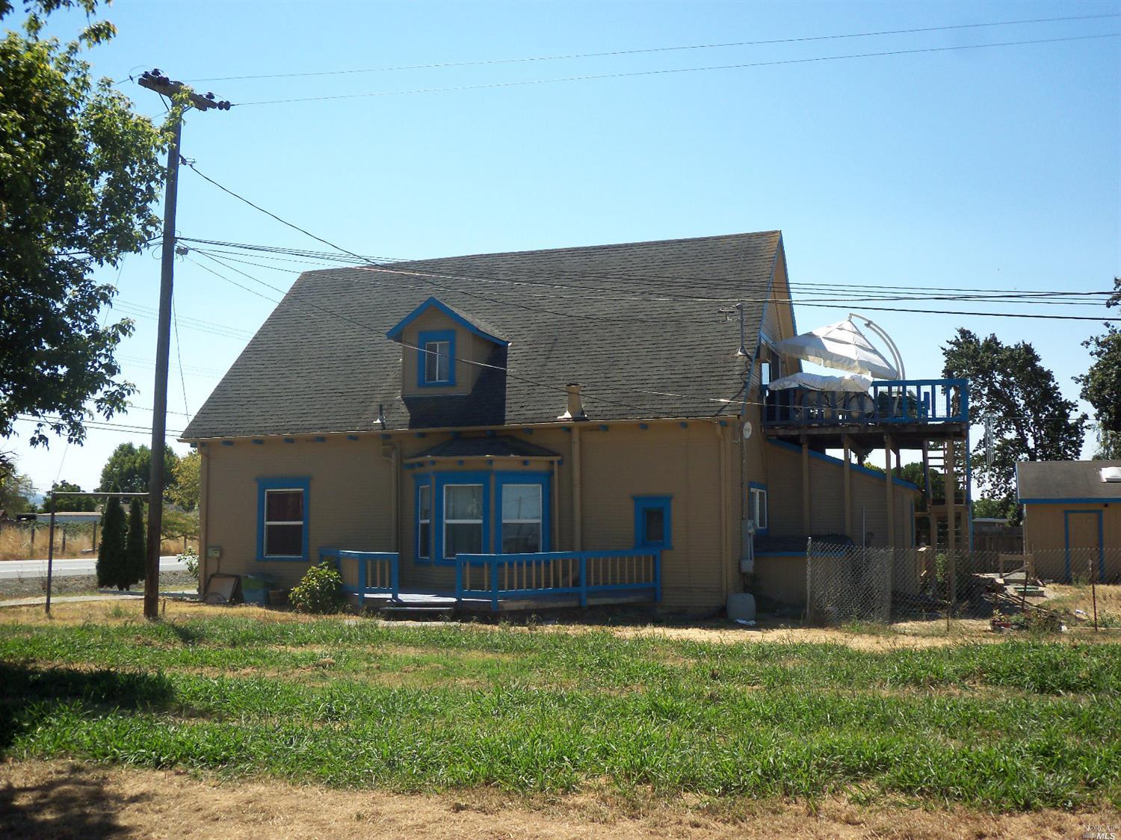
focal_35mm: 34
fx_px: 1101
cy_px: 420
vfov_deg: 41.8
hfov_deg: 54.0
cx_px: 560
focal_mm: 5.7
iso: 80
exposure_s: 1/800
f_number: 2.9
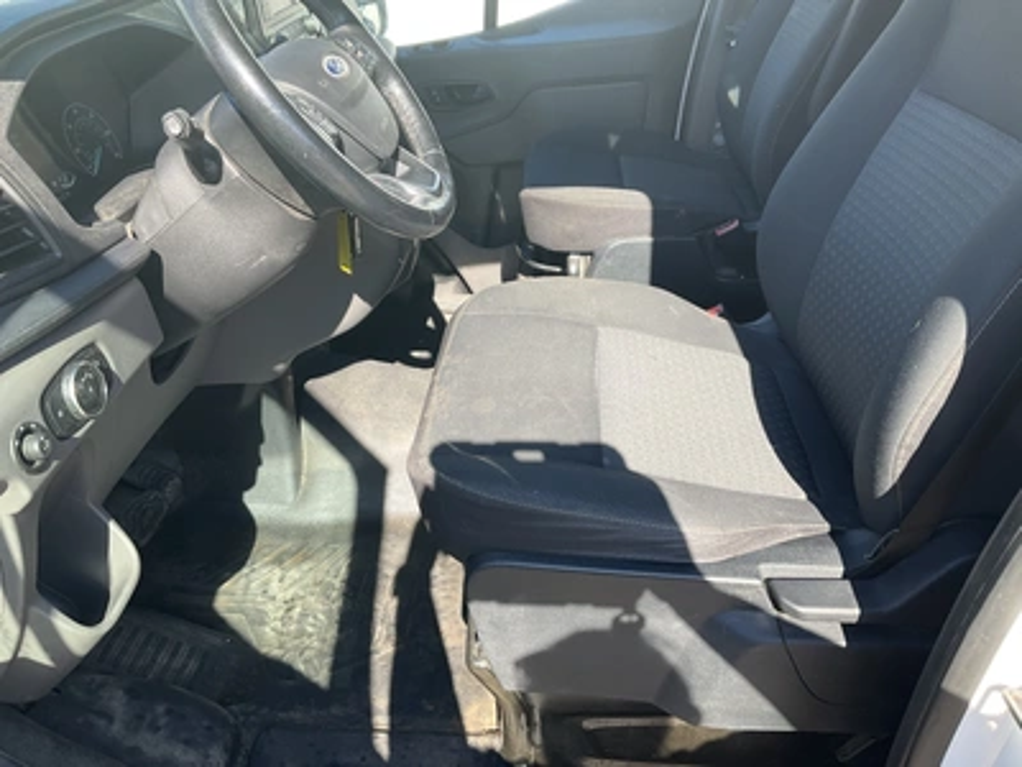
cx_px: 511
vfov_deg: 48.2
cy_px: 384
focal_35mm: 29
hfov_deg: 61.7
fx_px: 856
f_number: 1.8
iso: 20
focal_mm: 3
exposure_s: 1/194
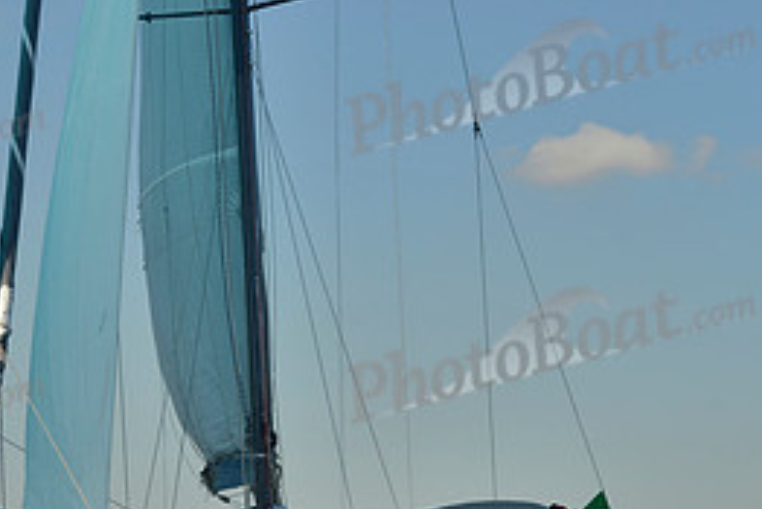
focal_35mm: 155
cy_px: 540
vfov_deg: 8.8
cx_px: 198
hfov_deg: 13.2
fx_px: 3283
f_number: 7.1
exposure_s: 1/500
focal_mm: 70
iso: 200
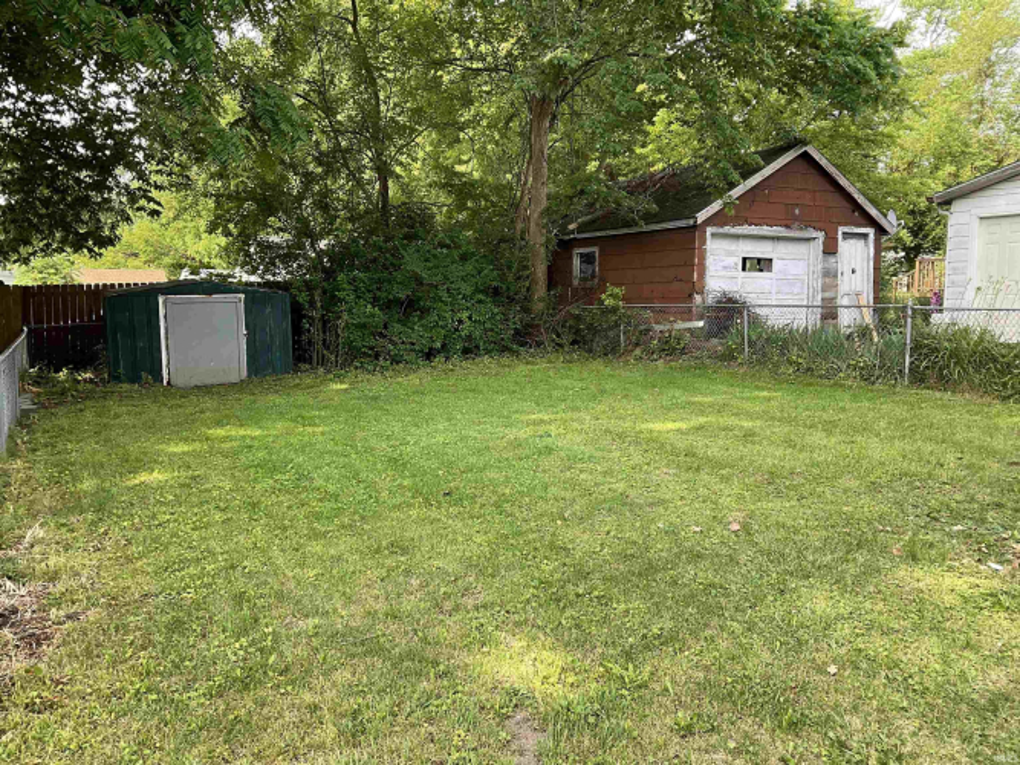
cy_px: 382
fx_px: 854
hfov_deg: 61.7
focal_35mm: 29
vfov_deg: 48.2
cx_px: 510
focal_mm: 3
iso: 16
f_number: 1.8
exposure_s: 1/139
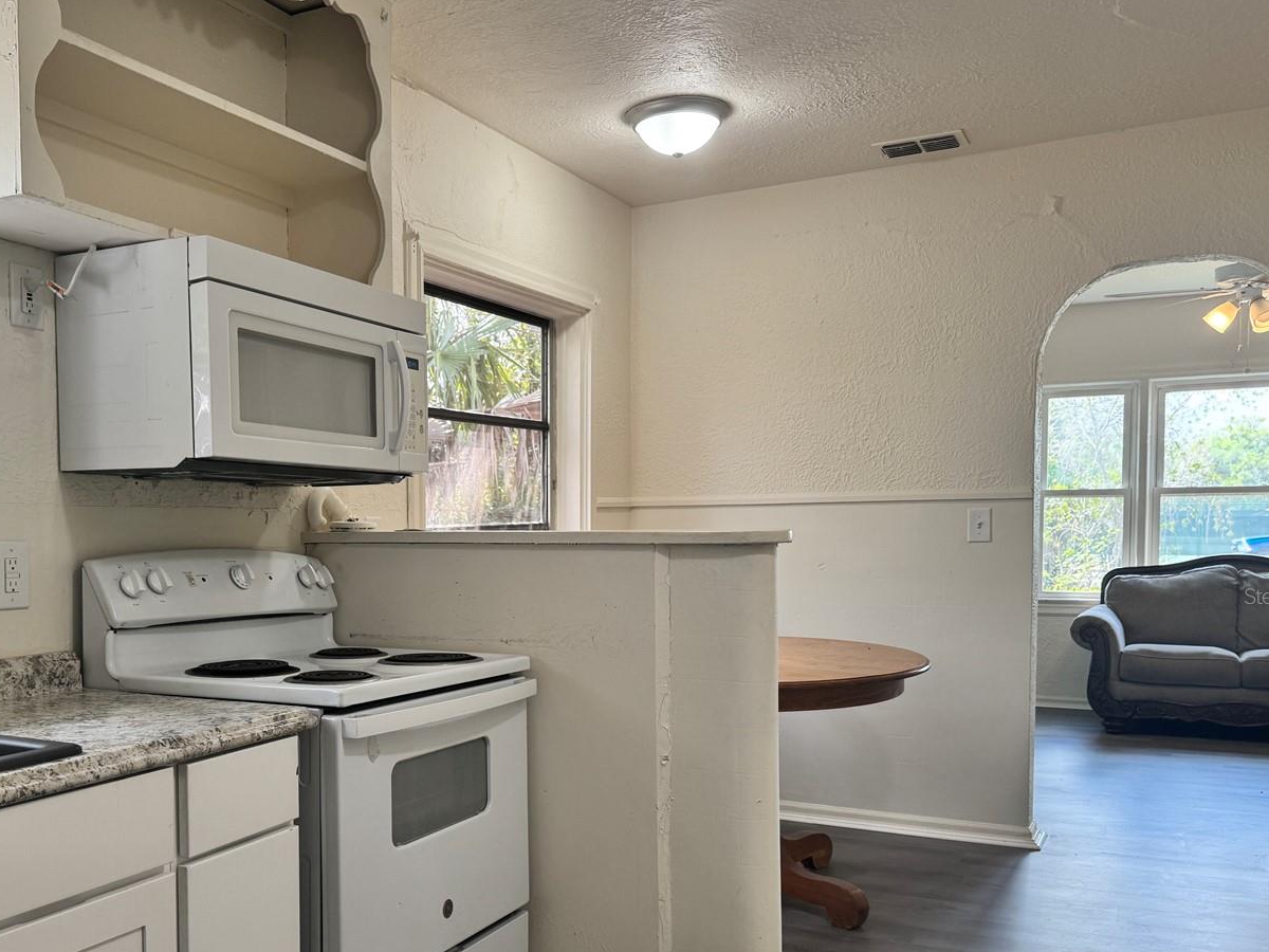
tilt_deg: -4.6
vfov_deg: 43.8
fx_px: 1173
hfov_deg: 56.3
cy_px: 596
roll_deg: -0.3
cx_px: 498
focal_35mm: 32
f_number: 1.78
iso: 100
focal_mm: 6.76
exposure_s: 1/120
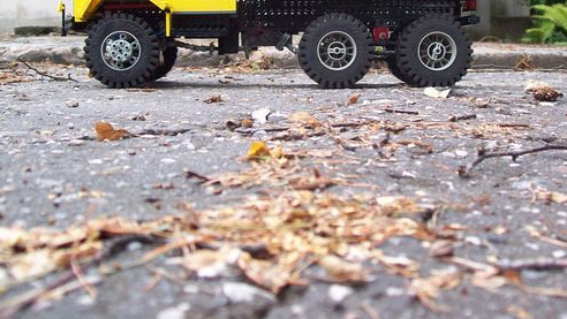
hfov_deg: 40.5
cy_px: 46
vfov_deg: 23.0
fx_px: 767
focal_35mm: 51
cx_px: 311
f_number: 2.7
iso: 80
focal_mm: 6
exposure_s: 1/208
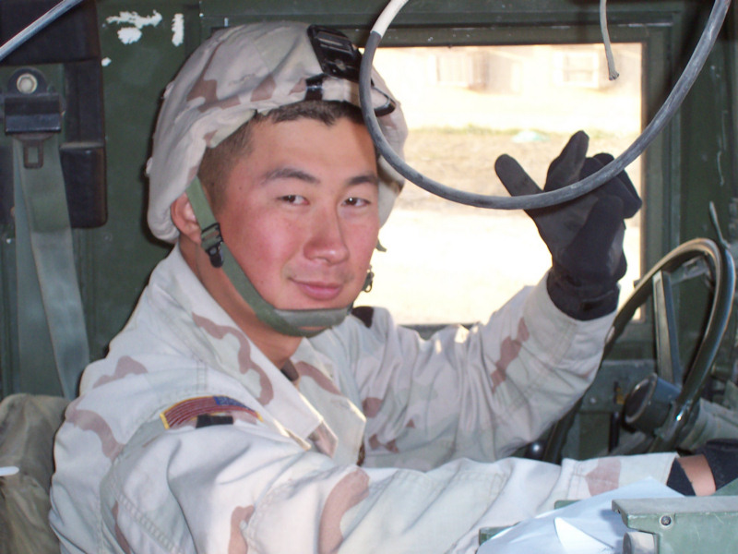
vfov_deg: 16.6
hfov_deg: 22.0
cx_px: 369
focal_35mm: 89
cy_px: 277
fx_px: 1897
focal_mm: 13.5
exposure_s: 1/90
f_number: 4.1
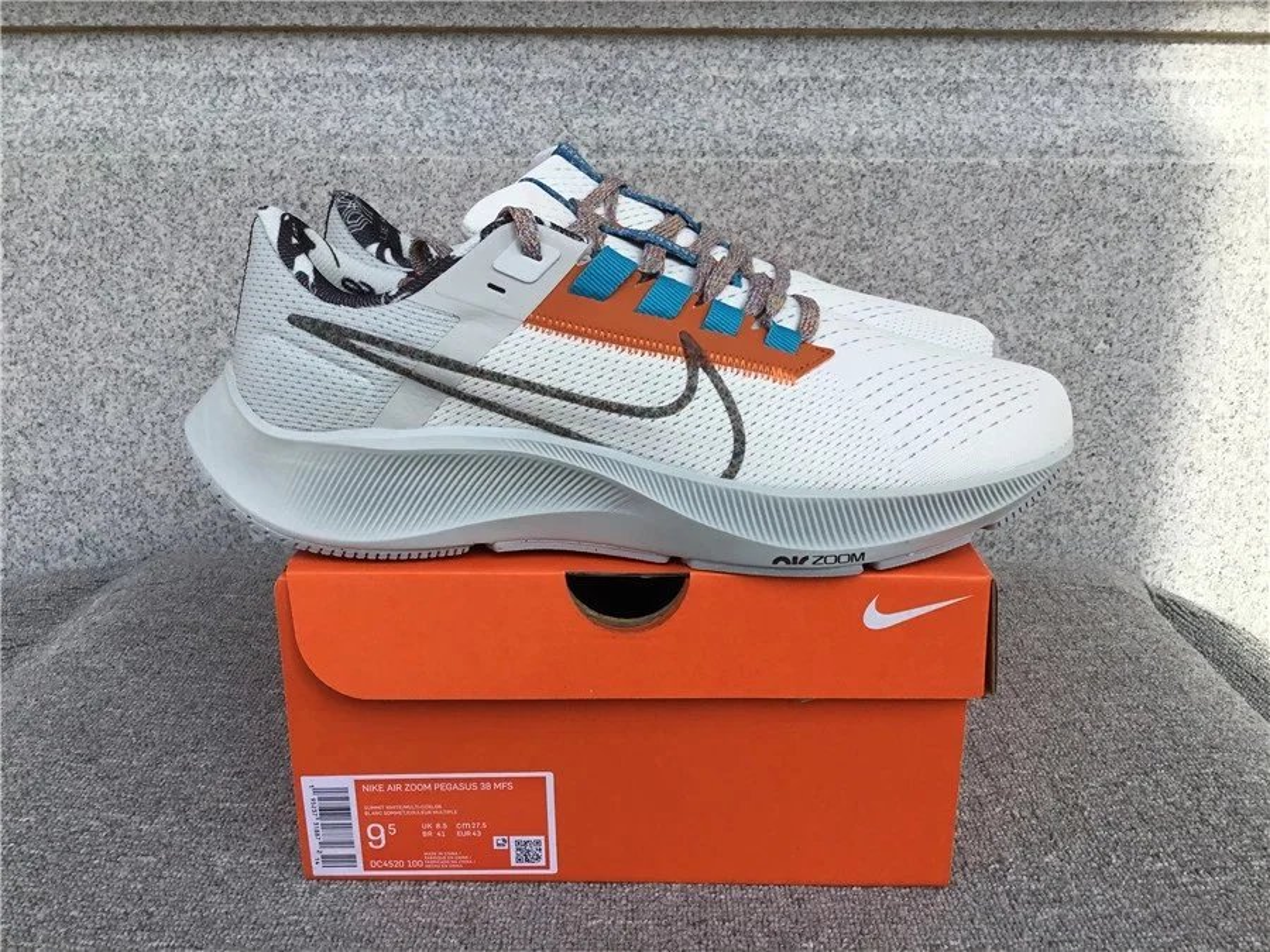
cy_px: 476
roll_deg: +0.4
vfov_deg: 45.4
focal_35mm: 31
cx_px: 635
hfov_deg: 58.4
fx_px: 1137
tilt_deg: -17.3
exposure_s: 1/867
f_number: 2.4
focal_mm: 3.3
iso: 25
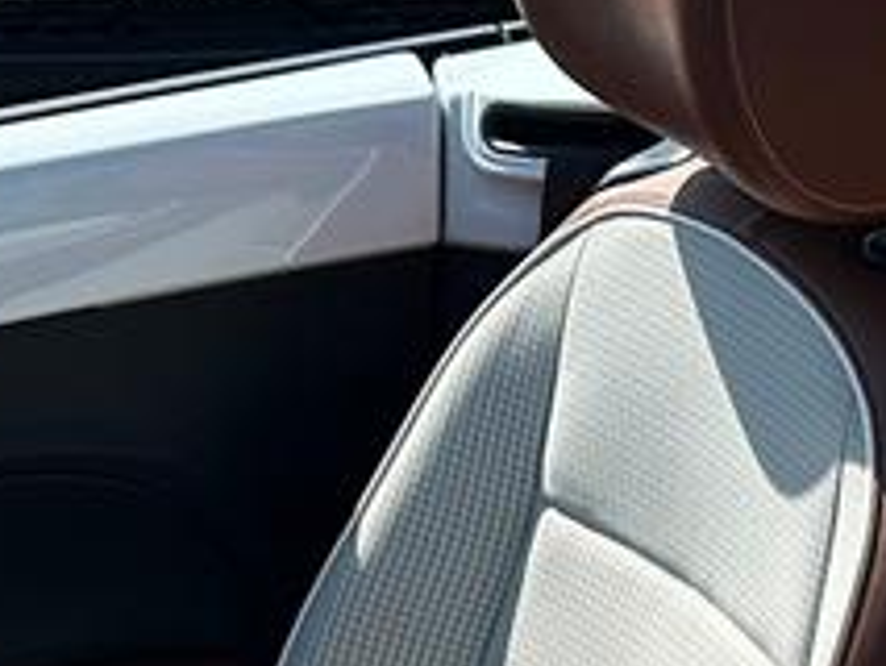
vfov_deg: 10.0
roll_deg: -2.7
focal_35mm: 144
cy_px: 974
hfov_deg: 12.7
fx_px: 3688
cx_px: 1468
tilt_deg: -29.7
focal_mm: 6.86
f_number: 1.78
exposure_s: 1/3717
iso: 80
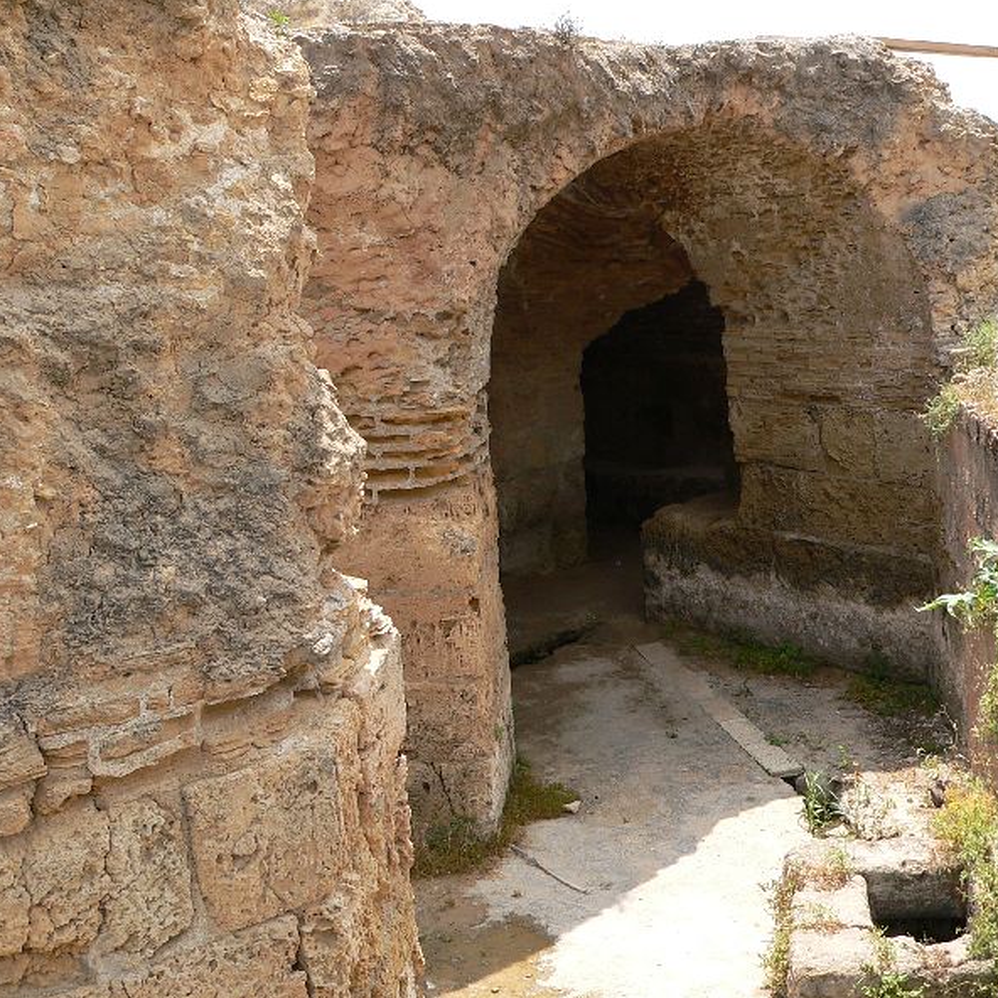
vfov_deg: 39.2
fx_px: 1403
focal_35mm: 43
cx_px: 612
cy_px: 496
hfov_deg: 39.0
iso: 80
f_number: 4
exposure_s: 1/400
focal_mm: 6
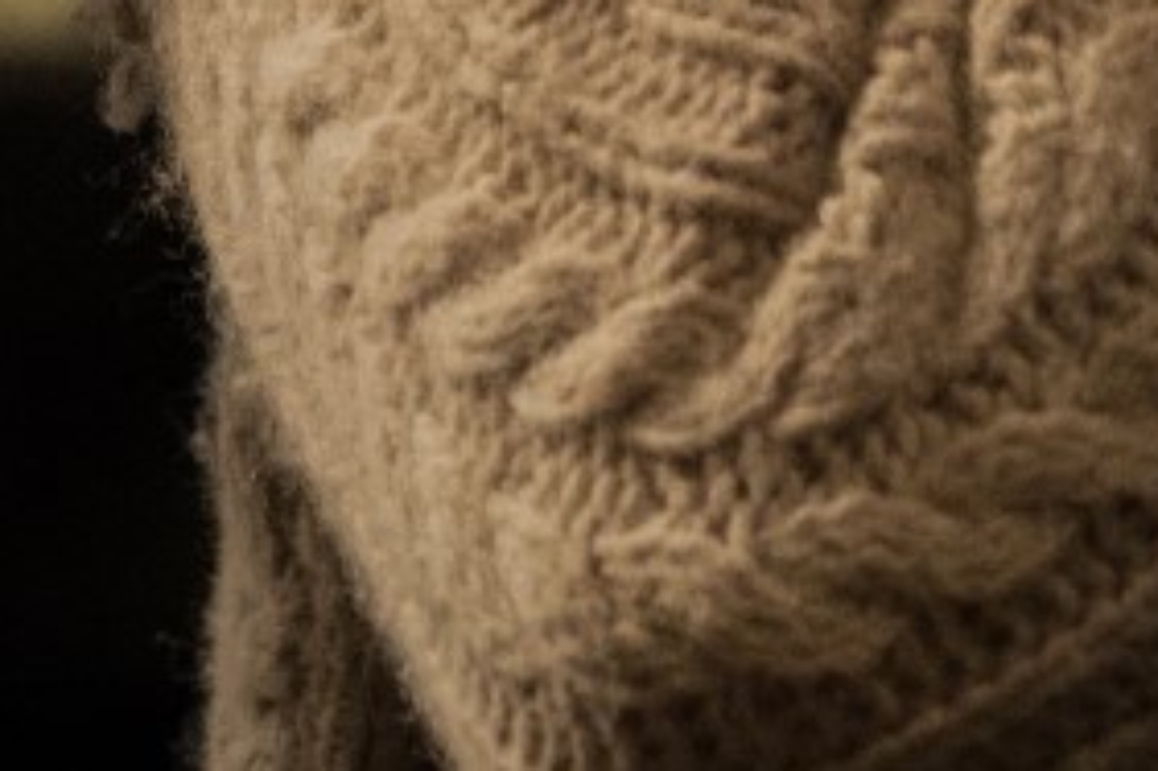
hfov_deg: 1.8
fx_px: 36229
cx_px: -602
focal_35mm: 1127
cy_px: -1235
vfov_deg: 1.2
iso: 6400
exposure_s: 1/100
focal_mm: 198
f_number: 7.1
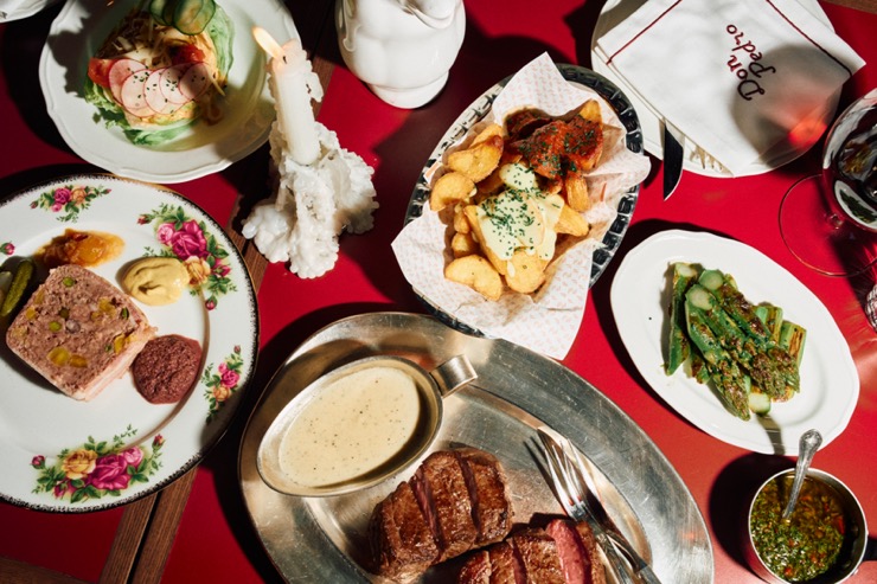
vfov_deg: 31.9
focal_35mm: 42
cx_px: 438
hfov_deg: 46.4
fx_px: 1023
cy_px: 292
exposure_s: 1/250
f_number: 8
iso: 400
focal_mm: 42
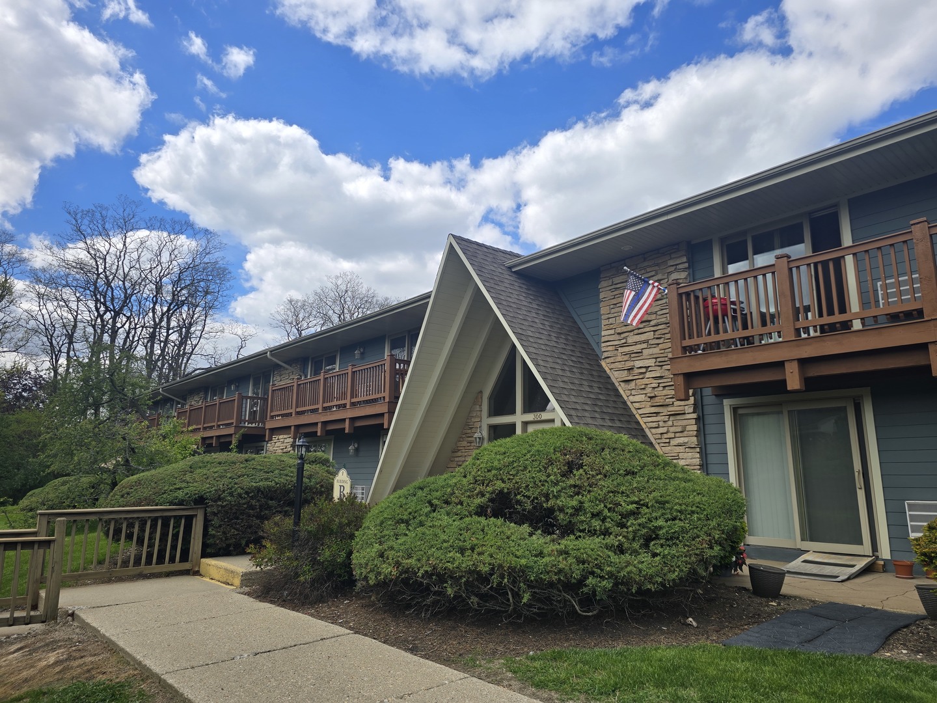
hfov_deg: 73.9
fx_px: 623
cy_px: 352
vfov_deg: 58.9
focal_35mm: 23
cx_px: 468
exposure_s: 1/722
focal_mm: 6.3
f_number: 1.7
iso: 12
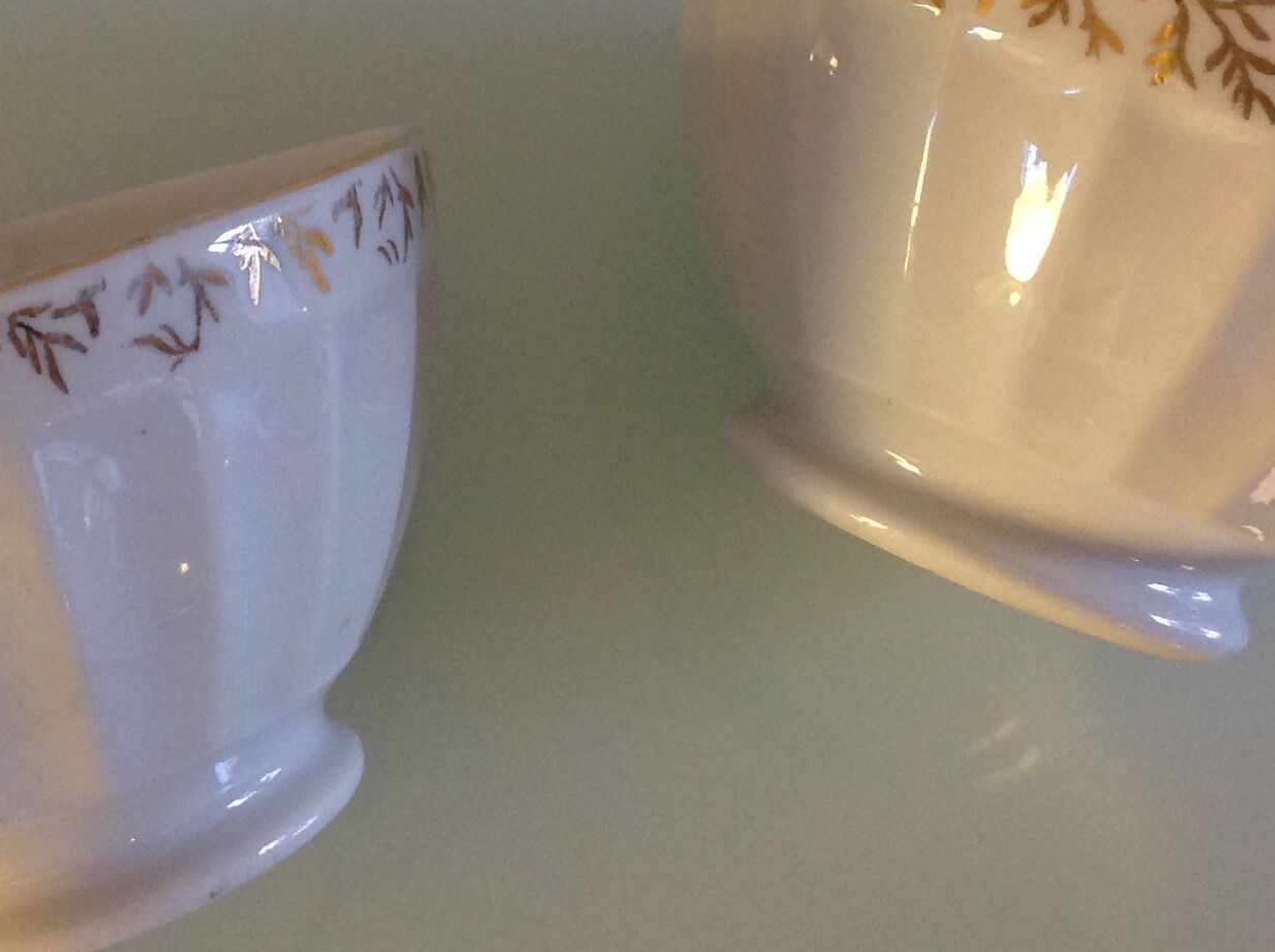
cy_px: 159
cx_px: 404
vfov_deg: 19.8
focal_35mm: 73
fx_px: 2684
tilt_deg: -65.8
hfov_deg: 26.5
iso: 125
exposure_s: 1/17
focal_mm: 4.28
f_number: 2.4
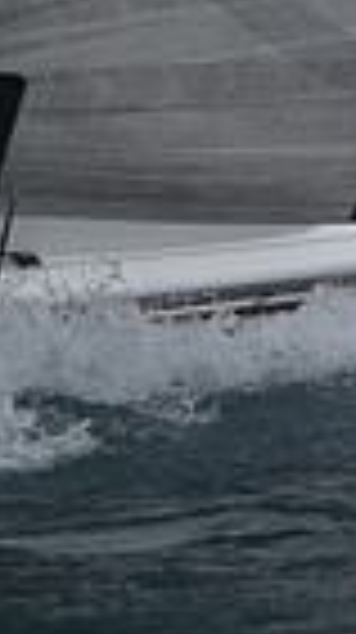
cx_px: -946
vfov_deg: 7.1
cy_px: -2
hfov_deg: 3.8
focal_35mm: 301
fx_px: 5066
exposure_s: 1/800
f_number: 7.1
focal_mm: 70
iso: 250
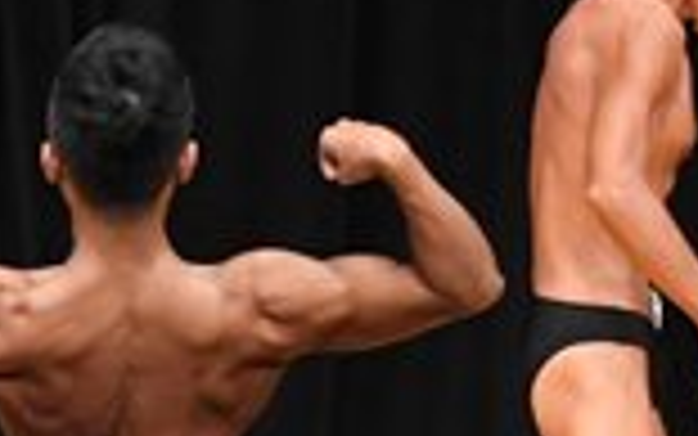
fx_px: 15186
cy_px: 337
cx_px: -813
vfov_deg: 1.6
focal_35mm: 798
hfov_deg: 2.6
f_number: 5.6
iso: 4000
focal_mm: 105
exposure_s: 1/400
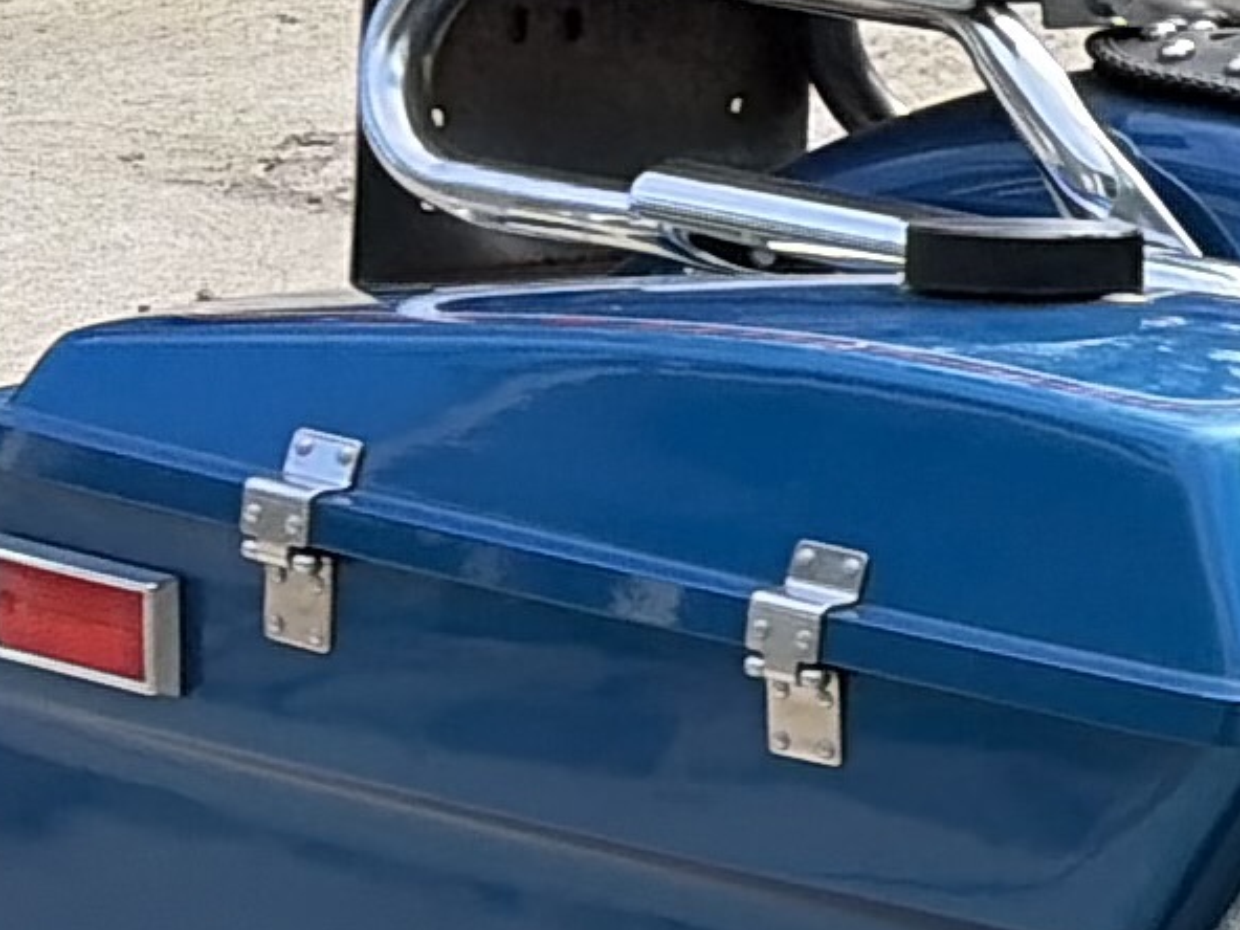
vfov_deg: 8.4
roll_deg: -2.2
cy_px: 599
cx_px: 3691
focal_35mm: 177
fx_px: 6340
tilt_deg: -22.0
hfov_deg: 9.1
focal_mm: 5.96
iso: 50
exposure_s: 1/607
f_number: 1.6
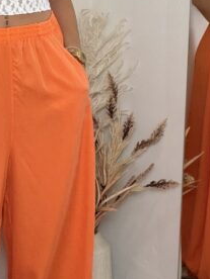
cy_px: 66
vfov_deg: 22.3
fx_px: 704
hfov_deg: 16.6
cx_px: -1
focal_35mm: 87
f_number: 1.9
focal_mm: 2.71
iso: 125
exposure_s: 1/60
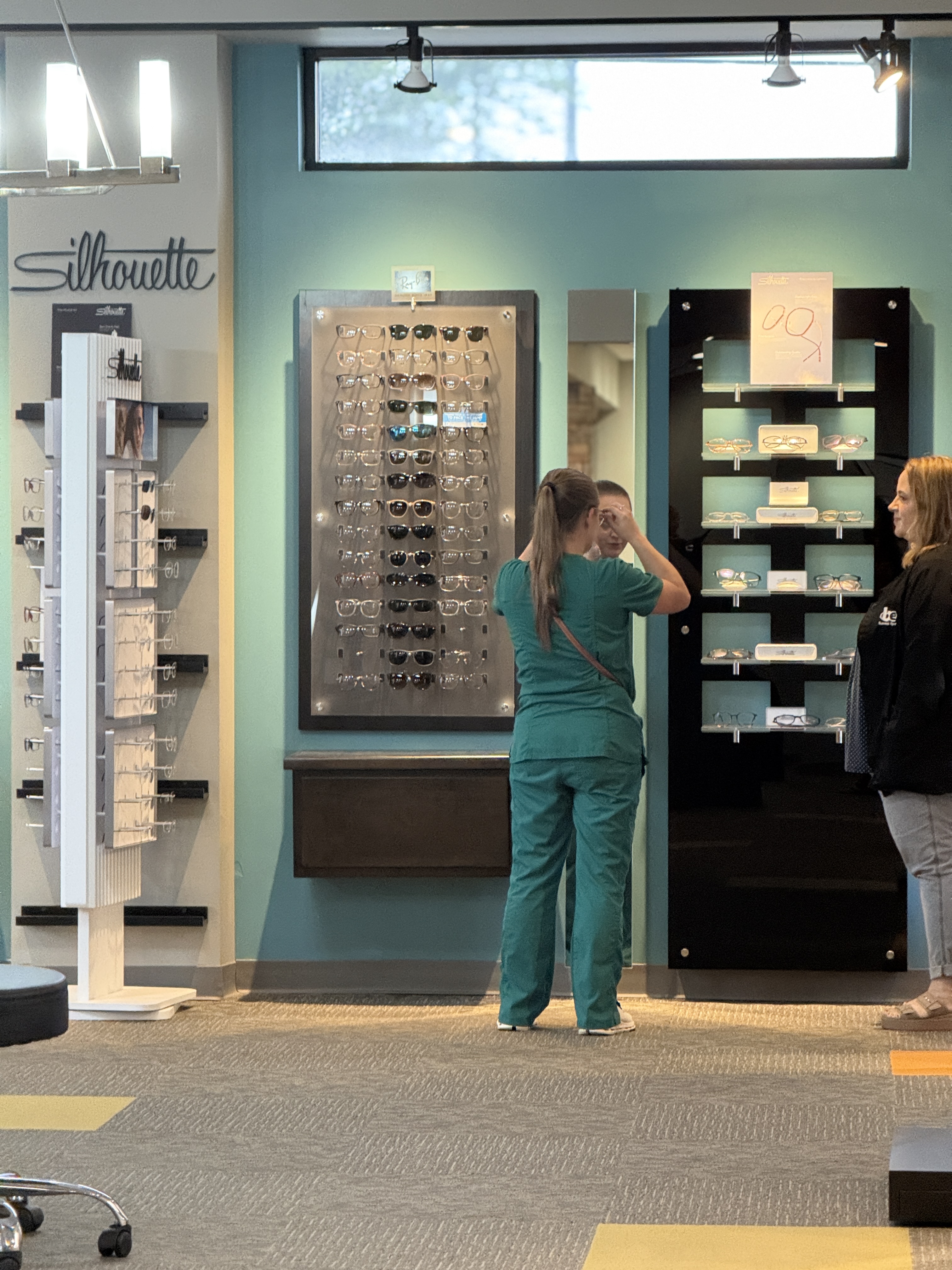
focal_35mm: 120
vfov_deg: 16.4
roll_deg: +0.2
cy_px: 635
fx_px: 4400
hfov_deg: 12.3
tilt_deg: -1.2
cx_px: 476
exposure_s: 1/40
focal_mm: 15.66
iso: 640
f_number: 2.8
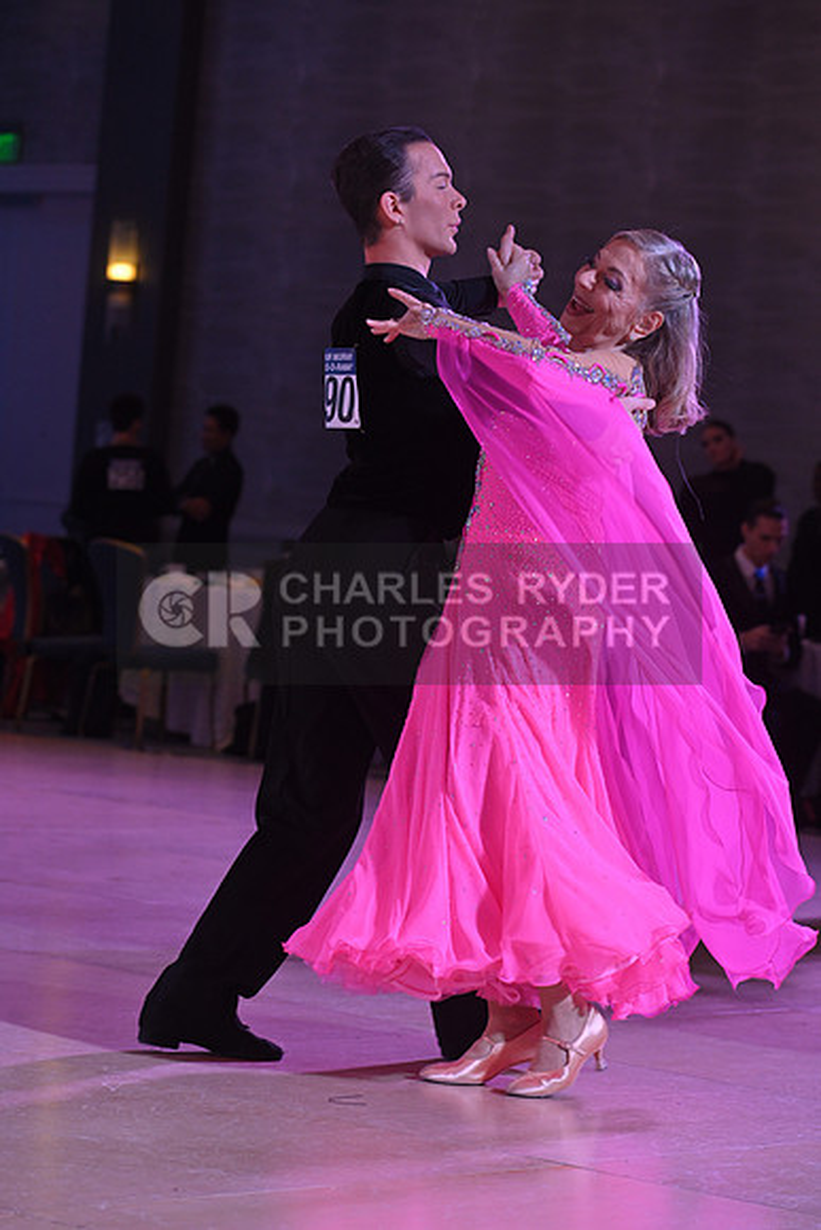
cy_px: 615
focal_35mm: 116
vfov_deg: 17.6
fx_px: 3965
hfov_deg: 11.8
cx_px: 410
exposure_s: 1/250
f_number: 5.6
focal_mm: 116
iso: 1250
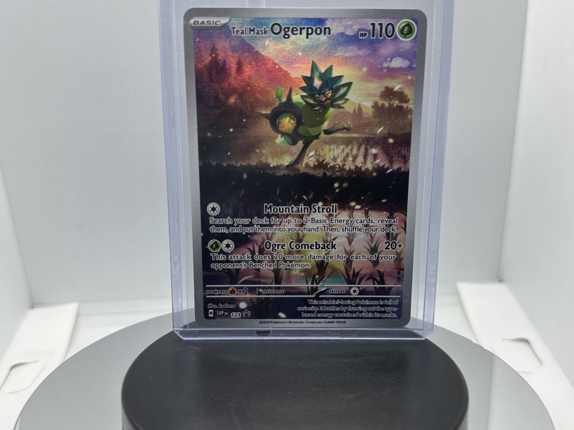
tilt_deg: -16.3
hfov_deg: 55.4
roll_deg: -0.2
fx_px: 547
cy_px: 233
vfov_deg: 42.9
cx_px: 290
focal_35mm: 33
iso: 80
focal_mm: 6.86
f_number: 1.78
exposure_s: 1/428
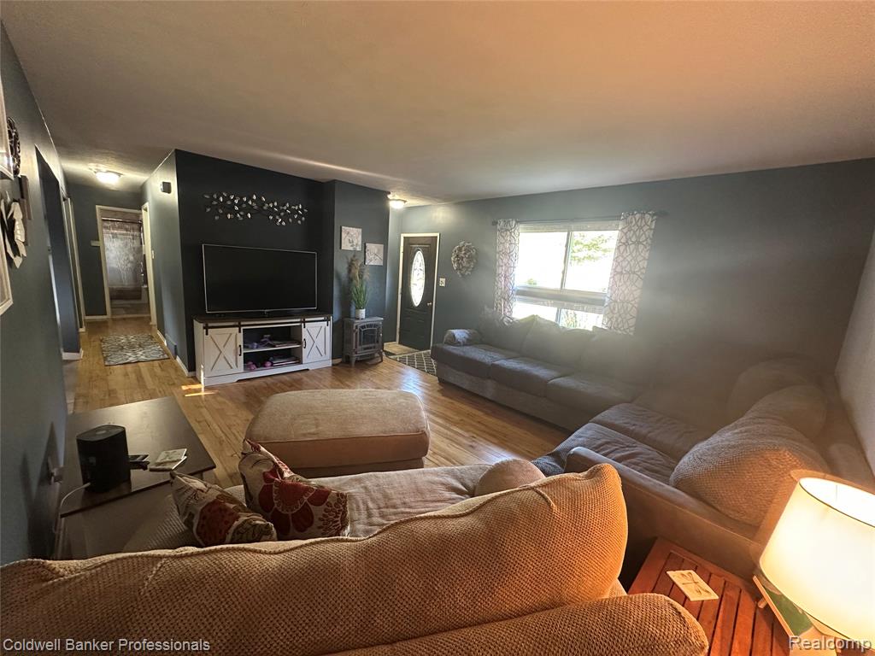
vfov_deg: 85.7
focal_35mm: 14
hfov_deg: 102.1
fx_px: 354
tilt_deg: -9.5
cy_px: 328
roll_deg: -4.0
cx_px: 438
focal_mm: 2.22
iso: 500
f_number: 2.2
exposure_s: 1/60
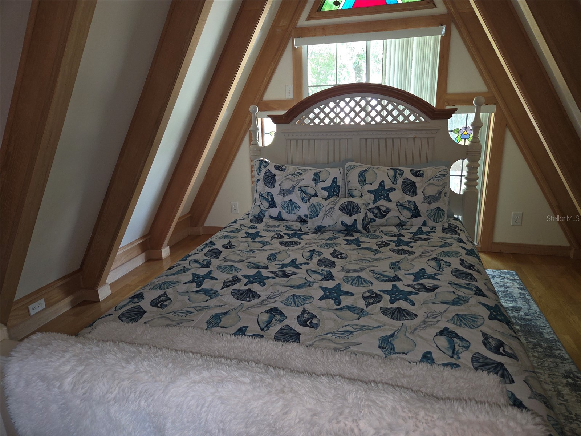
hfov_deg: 73.9
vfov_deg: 58.9
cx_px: 290
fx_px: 386
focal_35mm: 23
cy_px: 218
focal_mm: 5.4
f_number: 1.8
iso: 125
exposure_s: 1/60
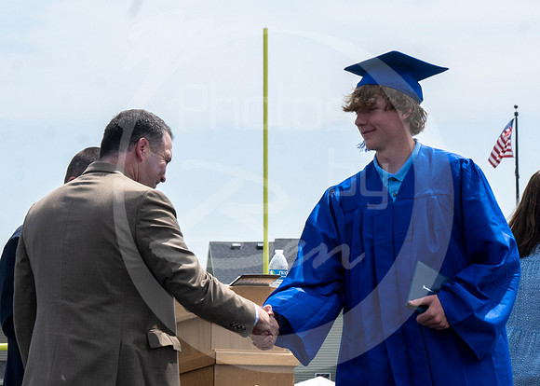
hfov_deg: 8.6
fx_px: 3605
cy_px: 127
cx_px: 183
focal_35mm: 235
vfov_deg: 6.1
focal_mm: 70
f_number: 13
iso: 200
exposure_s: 1/250
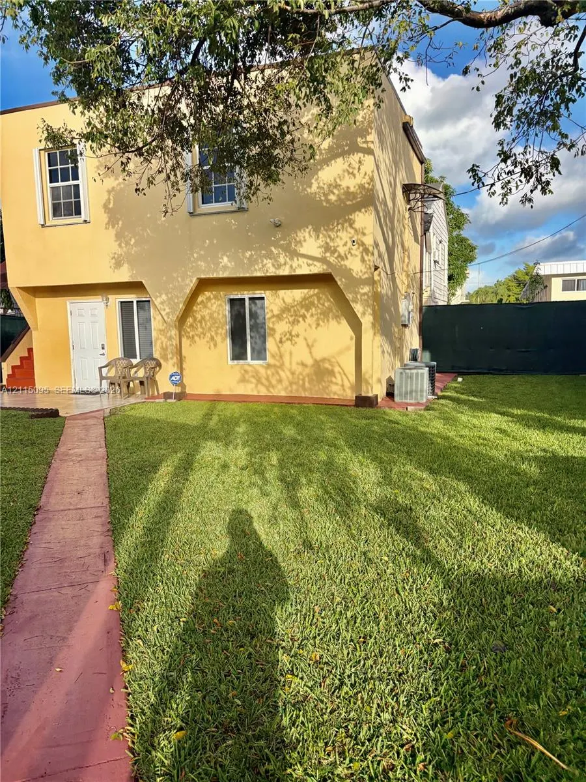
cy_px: 391
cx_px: 293
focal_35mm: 26
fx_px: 587
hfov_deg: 53.1
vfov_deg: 67.3
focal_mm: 5.96
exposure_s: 1/1901
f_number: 1.6
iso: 50
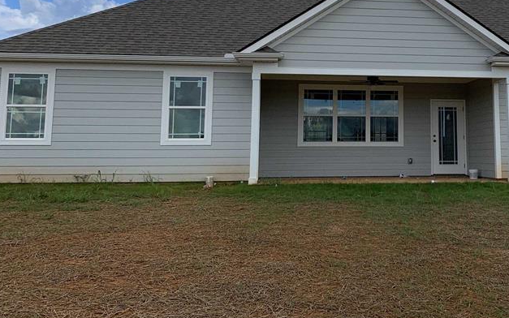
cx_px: 386
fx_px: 624
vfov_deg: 28.2
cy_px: 80
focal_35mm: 45
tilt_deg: +7.4
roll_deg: +0.6
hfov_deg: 42.9
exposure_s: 1/4464
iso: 25
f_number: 1.8
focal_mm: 4.25
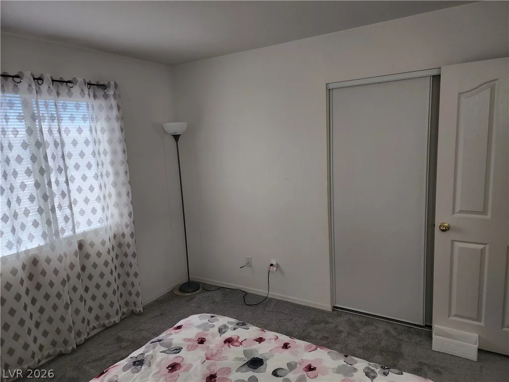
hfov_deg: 73.9
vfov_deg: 58.9
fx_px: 338
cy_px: 191
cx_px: 254
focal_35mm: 23
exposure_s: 1/120
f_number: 1.8
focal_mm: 6.4
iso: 125
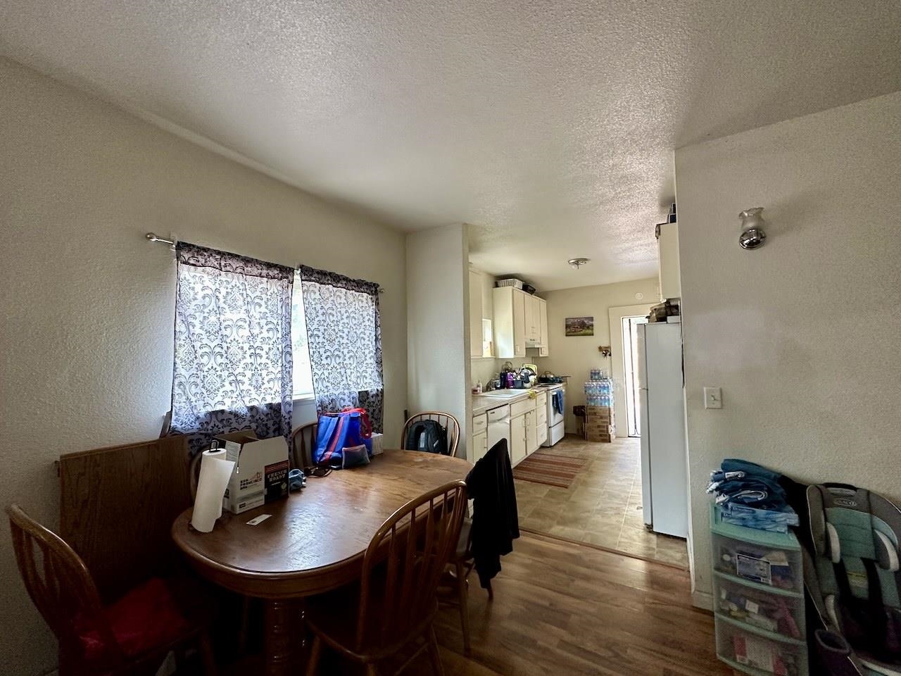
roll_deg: +0.8
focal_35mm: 14
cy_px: 338
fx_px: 364
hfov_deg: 102.1
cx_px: 450
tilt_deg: +3.6
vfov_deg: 85.7
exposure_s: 1/60
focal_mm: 2.22
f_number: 2.2
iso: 250
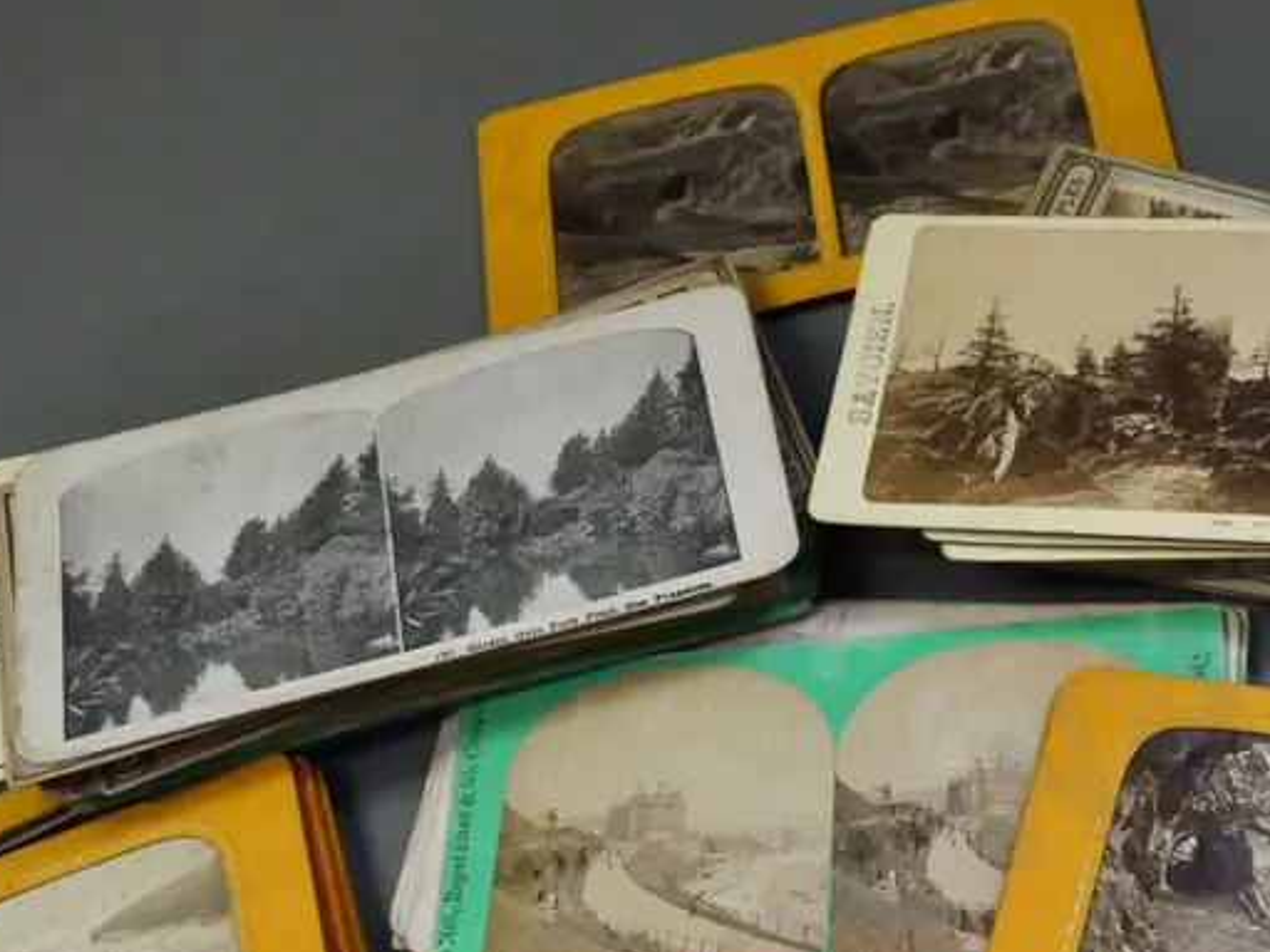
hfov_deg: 31.1
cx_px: 1074
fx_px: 2201
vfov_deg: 24.1
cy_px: 751
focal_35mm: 60
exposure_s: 1/500
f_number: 5
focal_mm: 15
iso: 3200
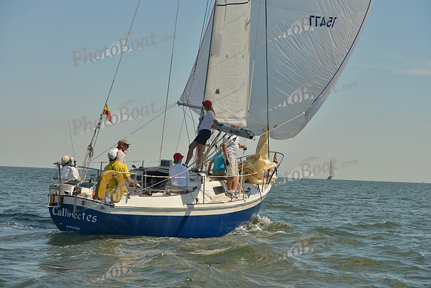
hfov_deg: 28.8
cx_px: 216
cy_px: 144
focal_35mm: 70
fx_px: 838
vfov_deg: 19.5
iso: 200
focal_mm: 70
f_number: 7.1
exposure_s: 1/800
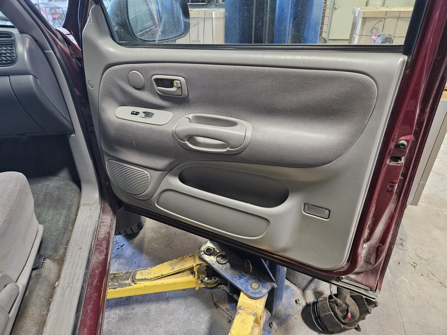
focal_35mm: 23
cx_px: 224
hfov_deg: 73.9
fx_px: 297
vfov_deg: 58.9
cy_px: 168
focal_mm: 5.4
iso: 640
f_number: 1.8
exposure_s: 1/40
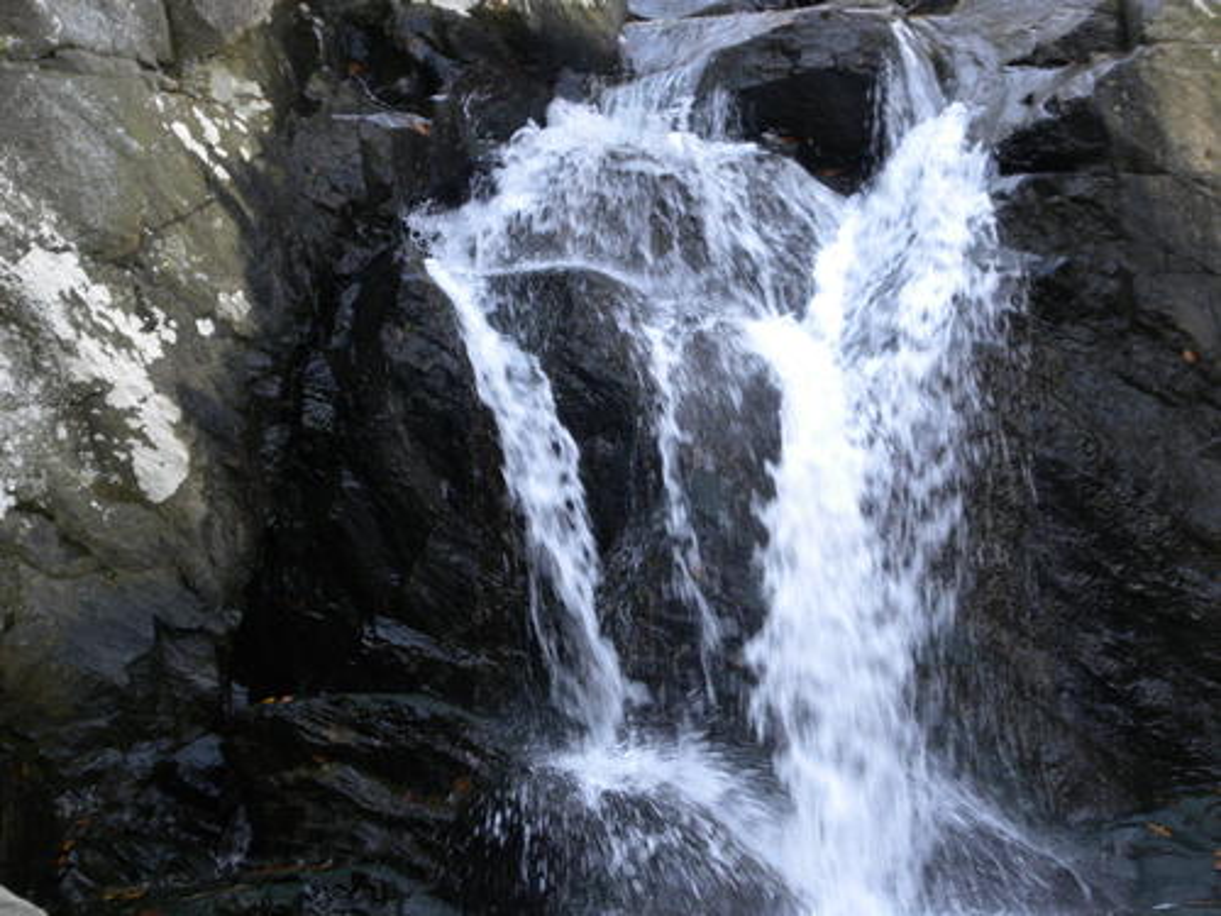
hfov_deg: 9.3
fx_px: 7478
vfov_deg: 7.0
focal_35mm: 212
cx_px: 610
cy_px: 458
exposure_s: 1/60
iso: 187
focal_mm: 37.7
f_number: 4.5
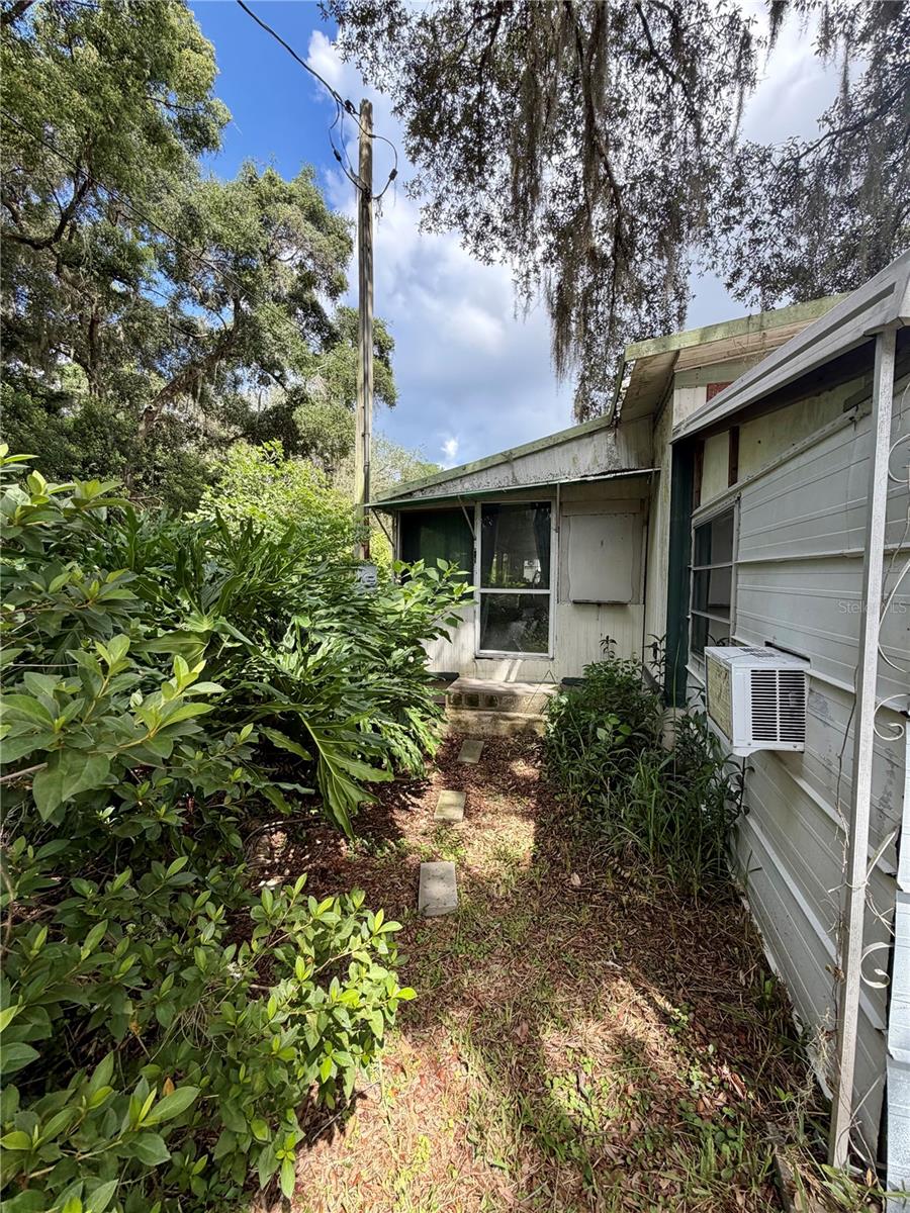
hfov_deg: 85.7
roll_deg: -1.4
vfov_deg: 102.1
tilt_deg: -3.1
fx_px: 491
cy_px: 606
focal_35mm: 14
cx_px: 455
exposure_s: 1/502
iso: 50
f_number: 2.2
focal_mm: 2.22
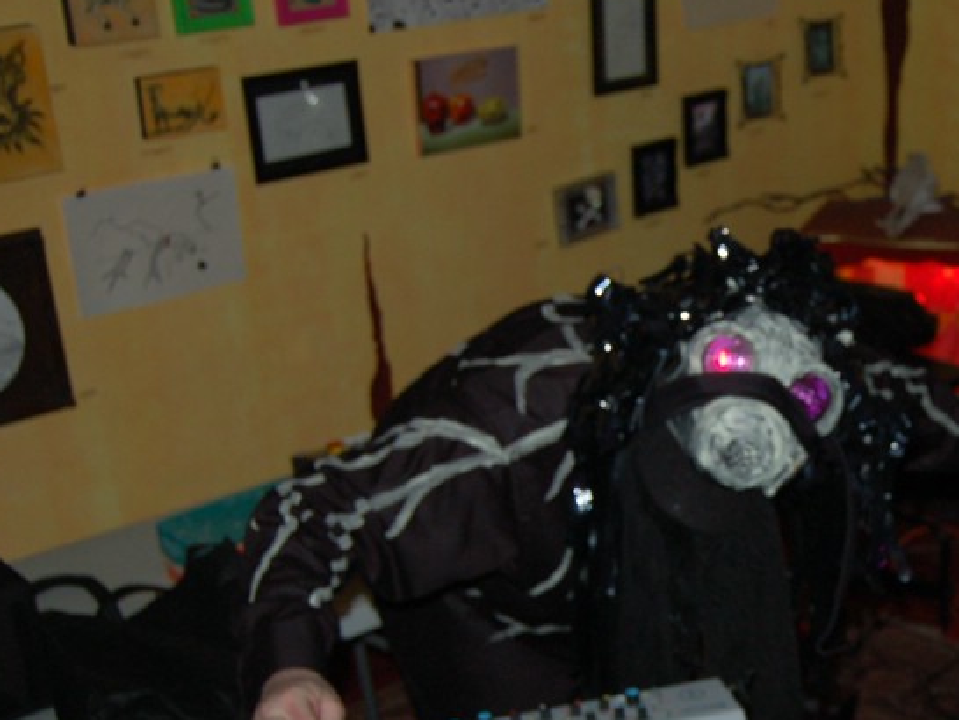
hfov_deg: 31.9
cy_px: 481
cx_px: 892
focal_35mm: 57
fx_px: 1580
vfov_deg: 25.5
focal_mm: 18
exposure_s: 1/60
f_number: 3.5
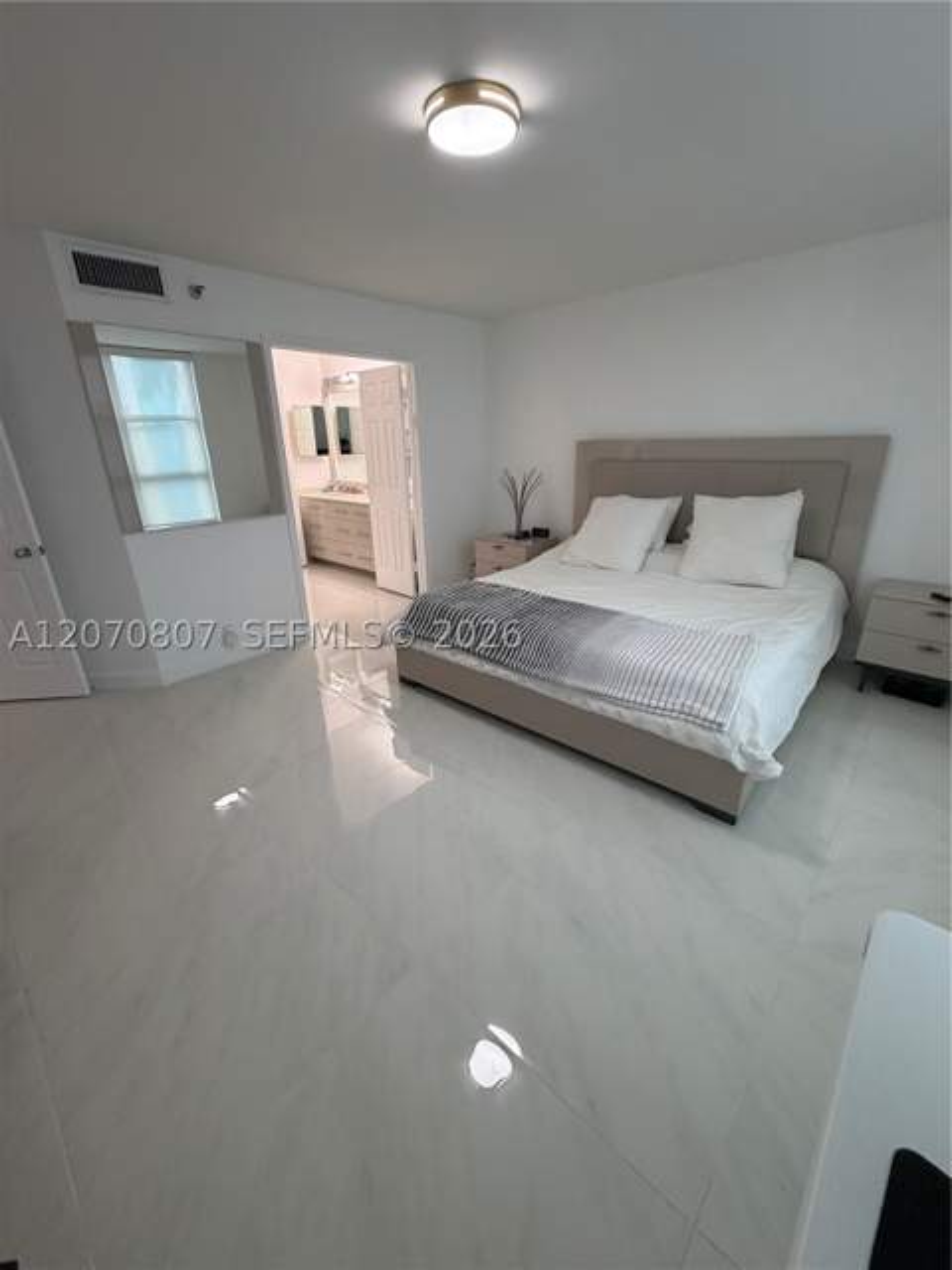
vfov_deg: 102.1
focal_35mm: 14
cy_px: 635
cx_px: 476
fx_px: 513
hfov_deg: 85.7
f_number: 2.2
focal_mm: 2.22
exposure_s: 1/120
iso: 200
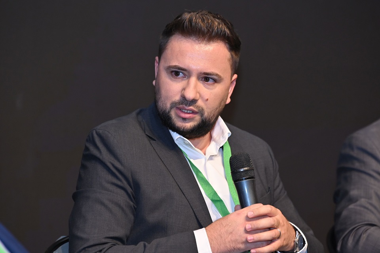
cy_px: 126
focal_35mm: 170
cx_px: 190
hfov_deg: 12.1
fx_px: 1794
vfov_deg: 8.1
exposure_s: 1/160
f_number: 4
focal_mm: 170
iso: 1000
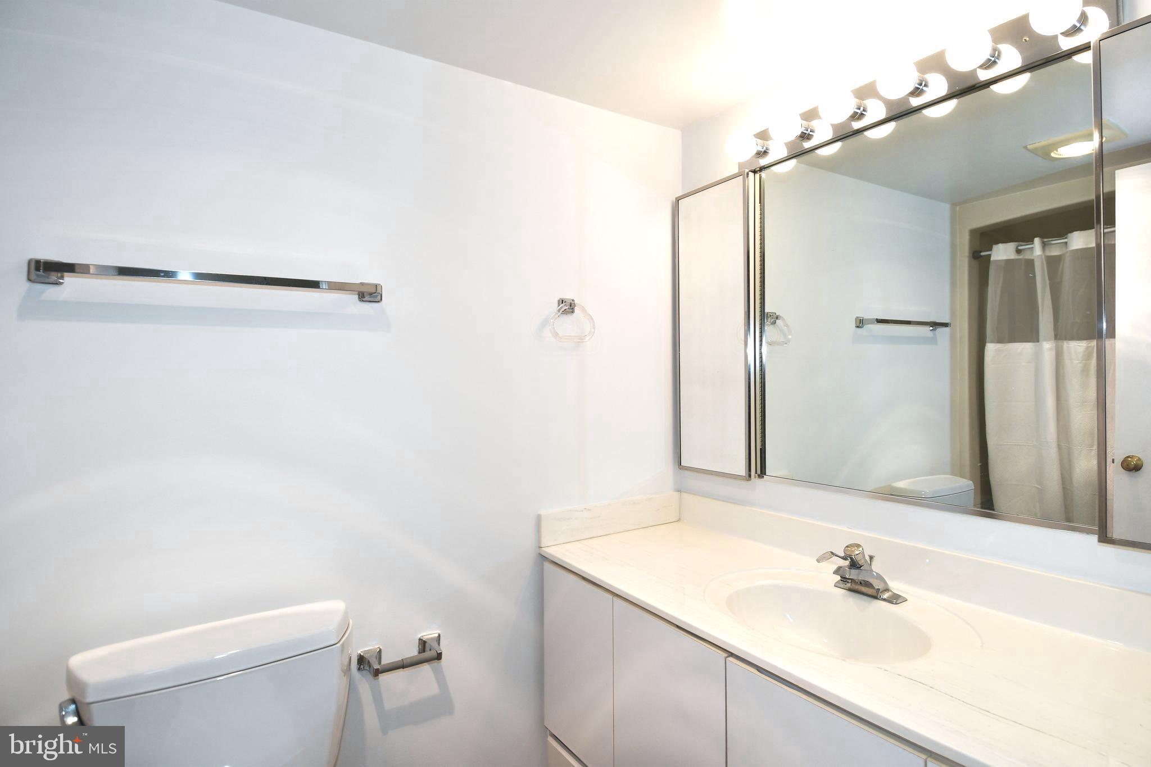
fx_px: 575
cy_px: 384
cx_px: 576
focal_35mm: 18
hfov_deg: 90.0
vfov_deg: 67.4
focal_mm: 12
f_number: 5
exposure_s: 1/100
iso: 200
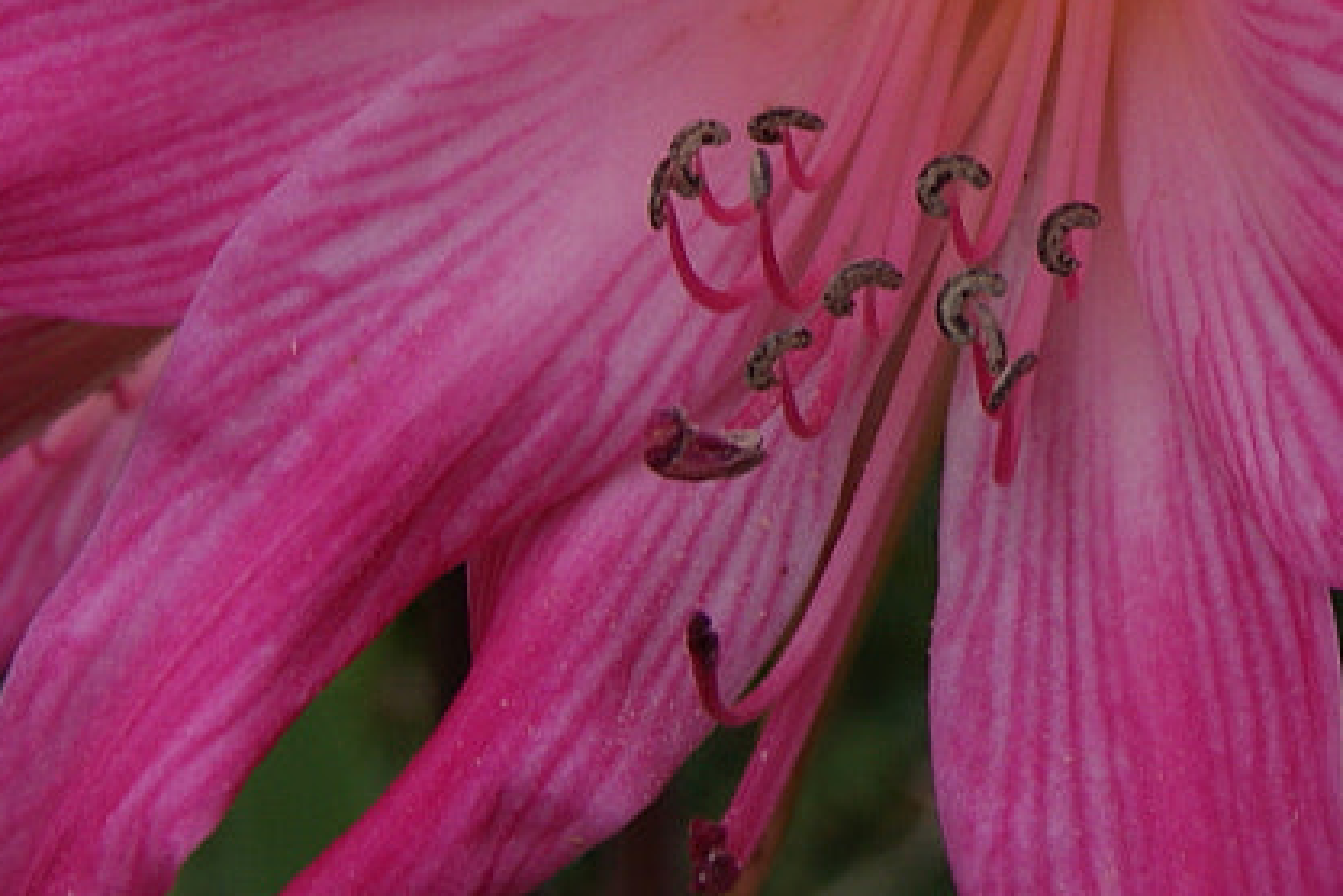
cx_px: 1523
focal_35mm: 161
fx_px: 6006
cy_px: -327
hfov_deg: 12.5
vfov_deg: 8.4
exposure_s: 1/60
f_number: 8
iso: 100
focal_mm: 28
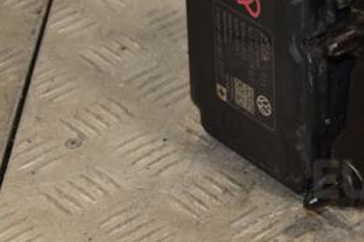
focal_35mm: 186
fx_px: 1879
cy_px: 6
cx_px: 289
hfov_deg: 11.0
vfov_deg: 7.3
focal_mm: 58
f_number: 5.3
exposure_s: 1/200
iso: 800
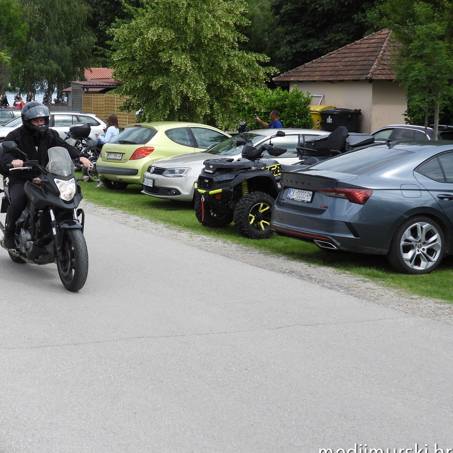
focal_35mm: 65
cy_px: 194
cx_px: 79
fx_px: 962
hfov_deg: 25.9
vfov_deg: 26.5
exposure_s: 1/800
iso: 100
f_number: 3.2
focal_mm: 7.9
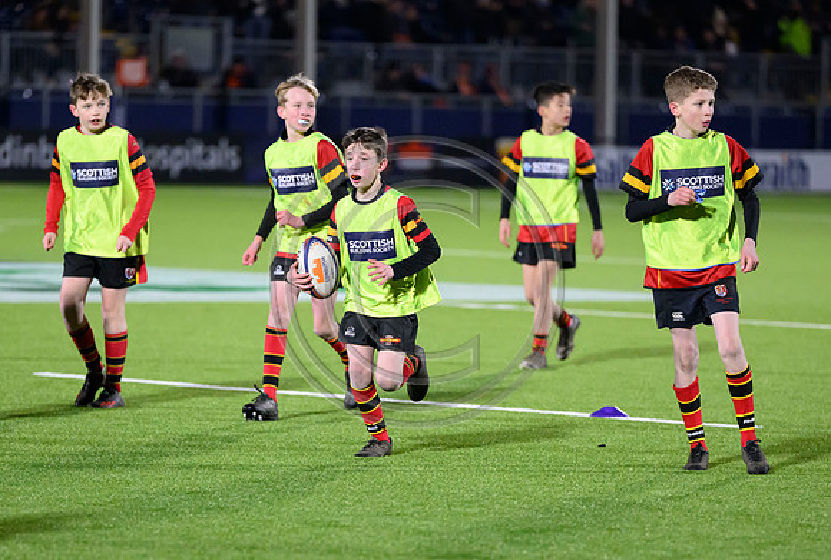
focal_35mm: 299
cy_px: 405
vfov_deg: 4.6
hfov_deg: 6.9
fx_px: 6934
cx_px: 450
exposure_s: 1/1600
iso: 6400
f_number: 3.2
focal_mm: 200
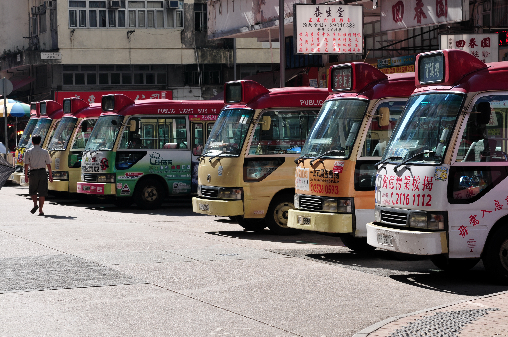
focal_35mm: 105
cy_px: 168
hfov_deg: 19.5
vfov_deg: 13.0
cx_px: 254
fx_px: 1480
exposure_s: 1/250
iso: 200
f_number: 8
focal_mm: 70
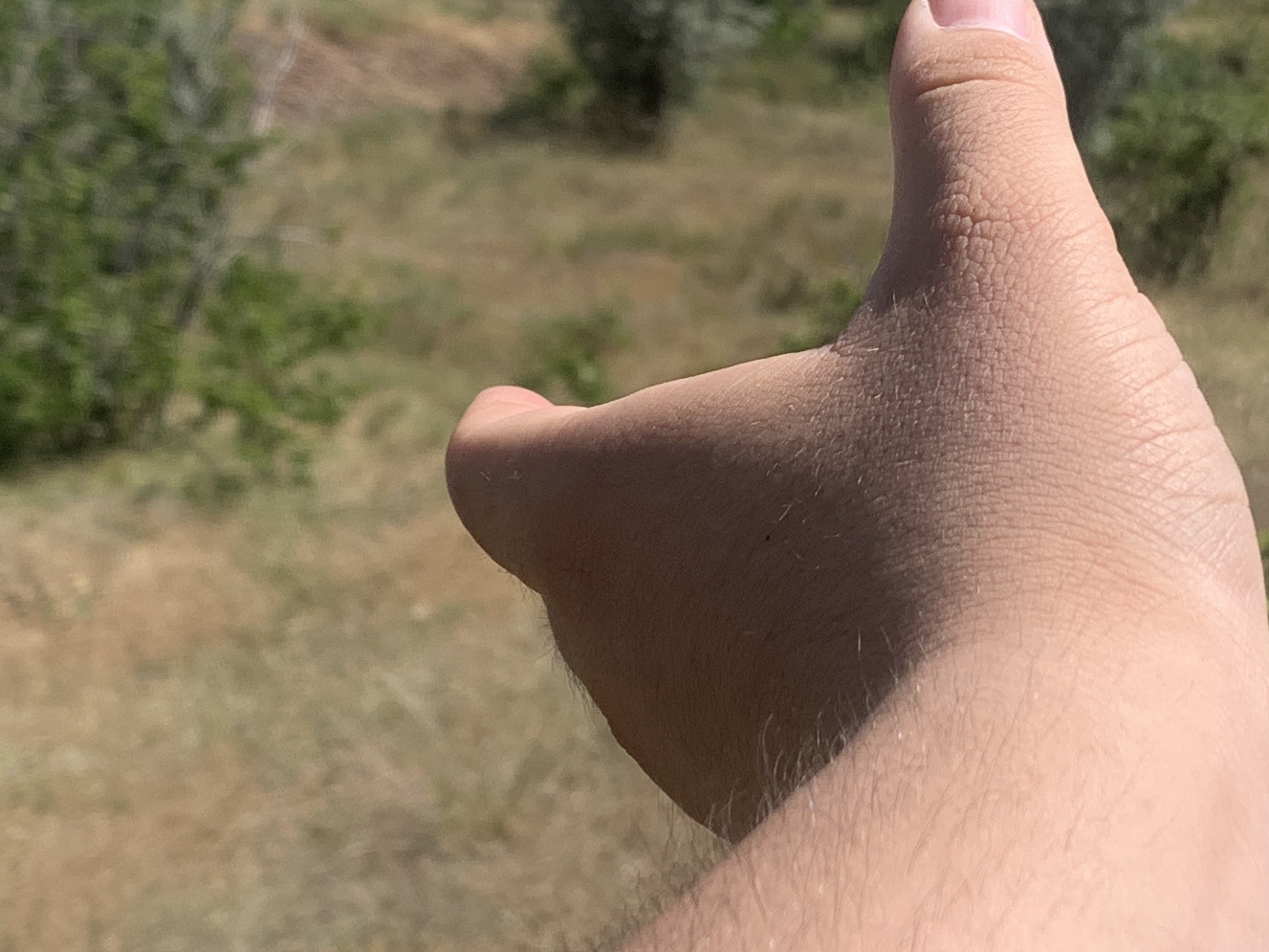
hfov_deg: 24.5
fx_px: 2896
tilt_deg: -9.3
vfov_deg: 18.7
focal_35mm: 79
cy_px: 499
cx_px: 934
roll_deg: -5.1
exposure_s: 1/2481
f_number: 1.8
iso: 25
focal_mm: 4.25
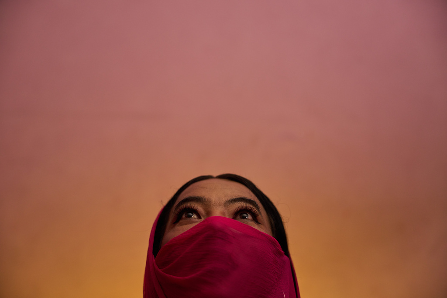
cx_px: 224
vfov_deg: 29.2
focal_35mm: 46
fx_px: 571
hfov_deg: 42.8
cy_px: 149
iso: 640
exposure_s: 1/50
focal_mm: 46
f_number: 2
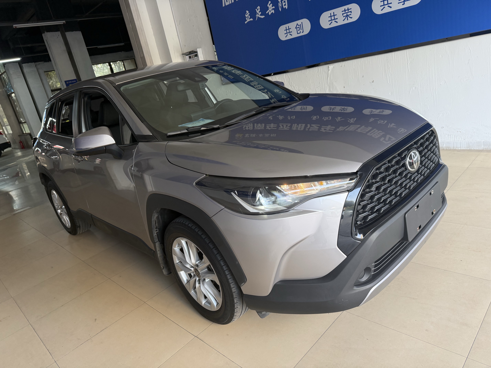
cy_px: 184
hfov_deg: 71.6
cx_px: 246
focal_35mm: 24
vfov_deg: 56.8
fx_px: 340
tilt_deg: -17.4
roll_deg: +13.0
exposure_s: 1/121
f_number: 1.78
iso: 160
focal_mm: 6.76
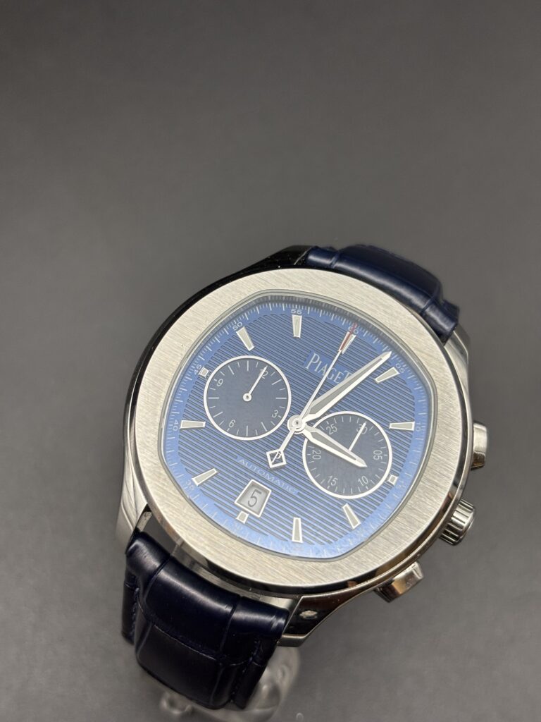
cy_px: 361
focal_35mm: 52
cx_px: 270
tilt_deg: -69.3
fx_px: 1084
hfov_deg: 28.0
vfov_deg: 36.8
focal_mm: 5.96
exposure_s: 1/50
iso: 32
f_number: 1.6
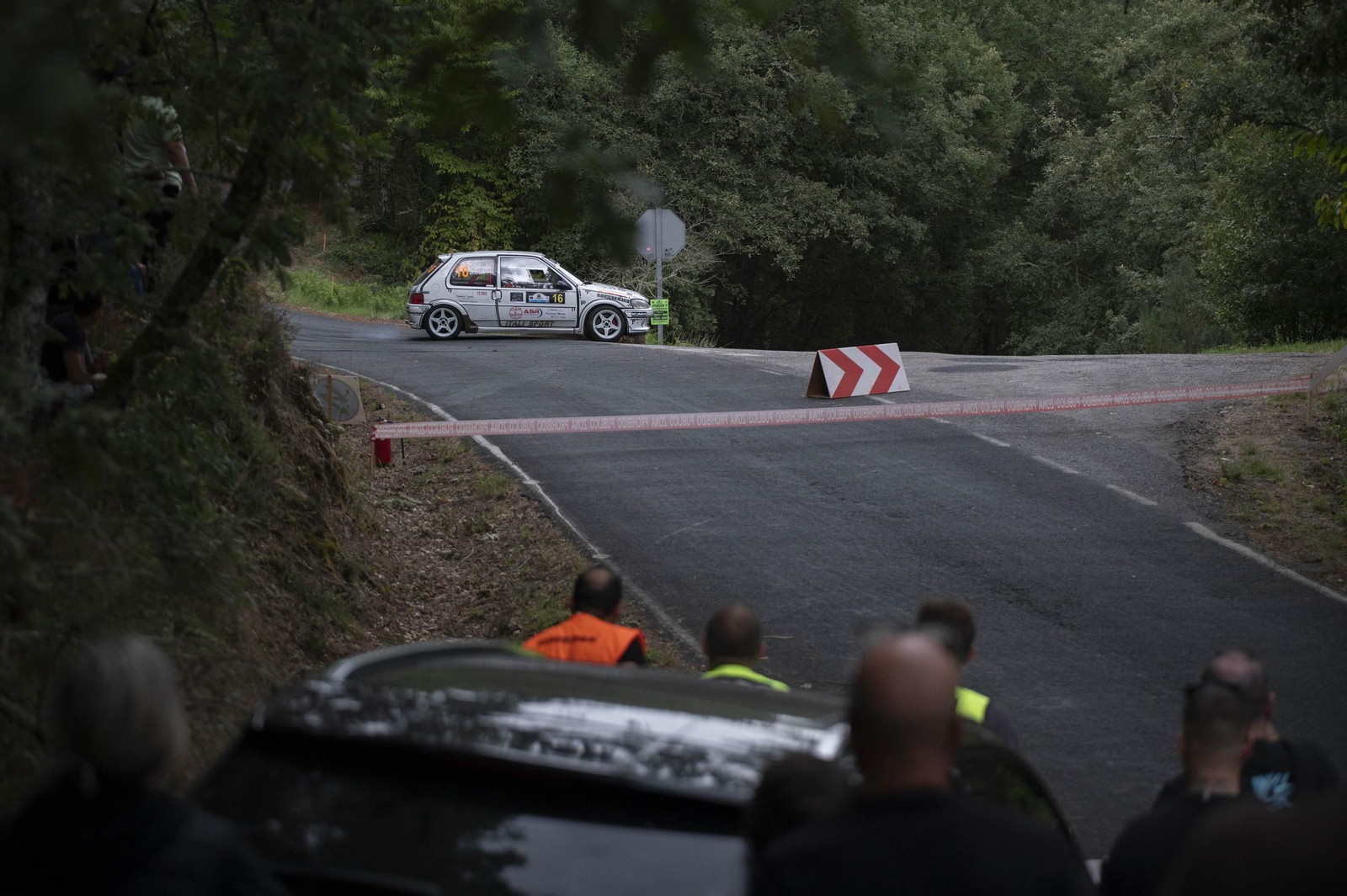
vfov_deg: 15.2
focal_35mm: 90
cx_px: 674
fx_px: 3366
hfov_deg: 22.6
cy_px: 448
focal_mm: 90
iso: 1600
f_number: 2.8
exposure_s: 1/2000
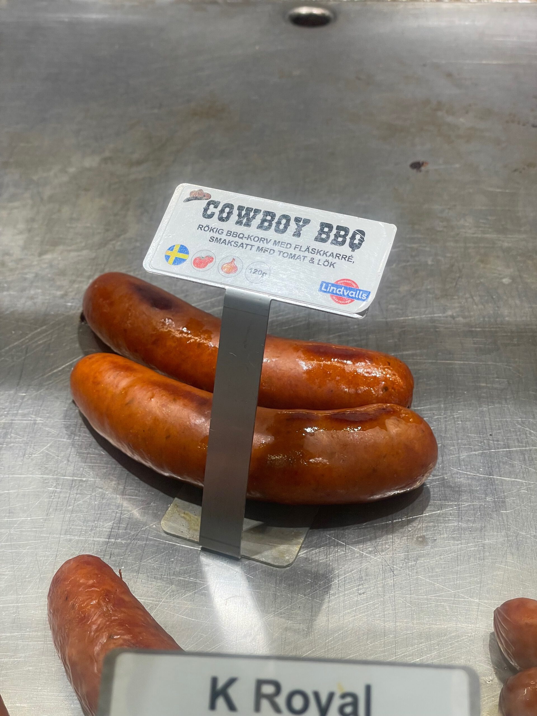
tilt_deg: -39.1
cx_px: 268
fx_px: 1076
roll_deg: +1.3
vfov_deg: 36.8
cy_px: 358
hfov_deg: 28.0
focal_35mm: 52
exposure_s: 1/99
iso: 25
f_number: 2
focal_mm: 6
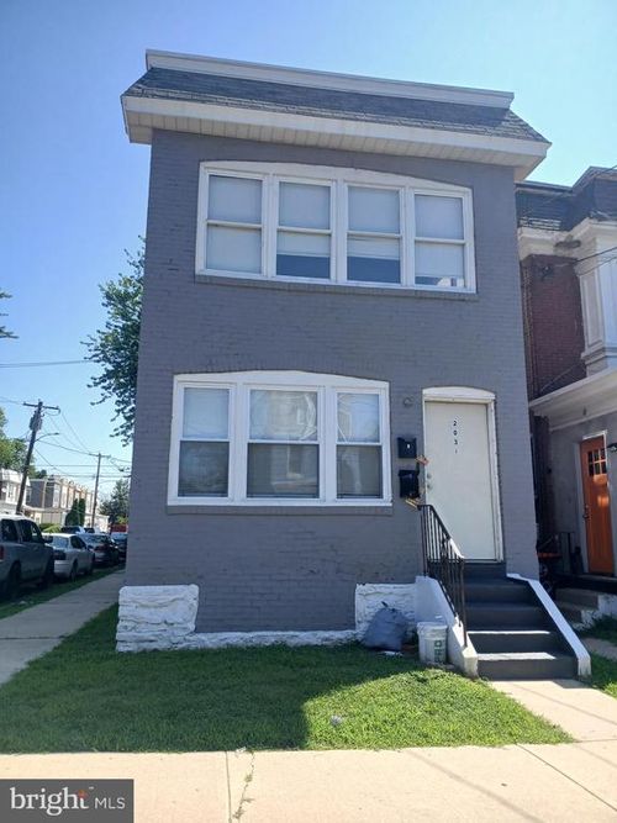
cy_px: 412
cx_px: 308
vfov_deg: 67.3
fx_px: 618
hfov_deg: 53.0
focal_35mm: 26
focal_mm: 3.98
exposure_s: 1/378
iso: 20
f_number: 1.8
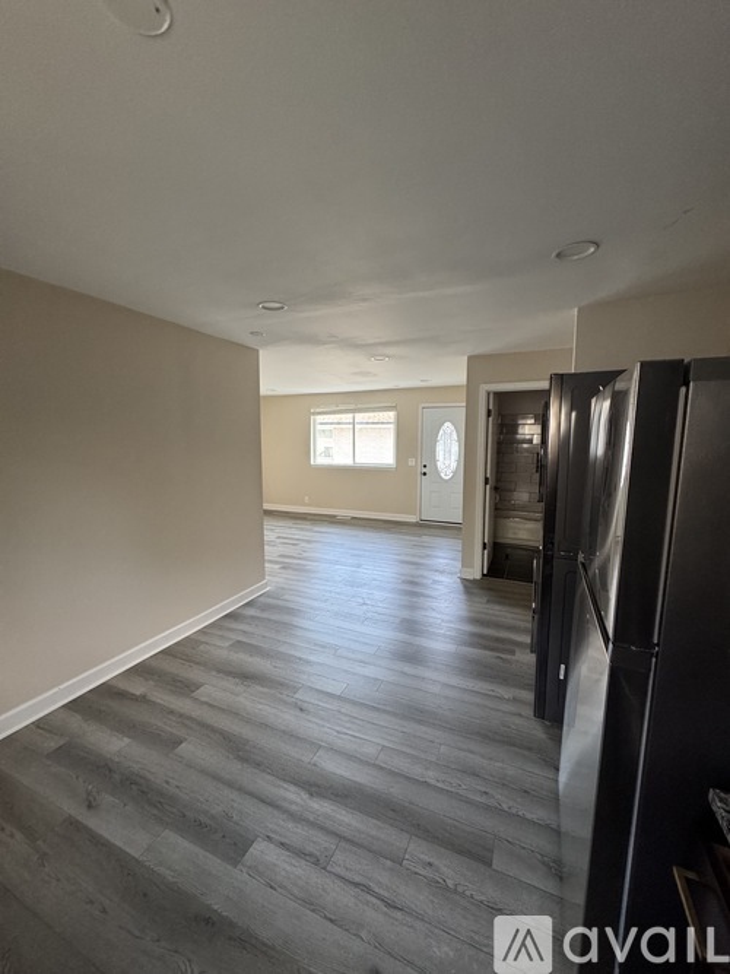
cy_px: 487
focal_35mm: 14
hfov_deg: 85.7
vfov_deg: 102.1
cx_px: 365
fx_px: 394
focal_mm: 2.22
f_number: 2.2
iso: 320
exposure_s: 1/84
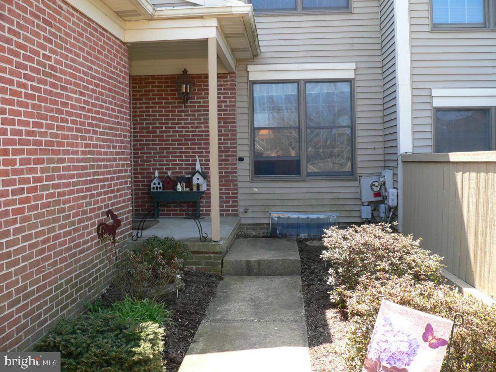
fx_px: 516
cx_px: 248
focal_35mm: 36
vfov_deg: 39.7
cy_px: 186
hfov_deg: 51.4
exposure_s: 1/125
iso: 80
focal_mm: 6
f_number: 2.8
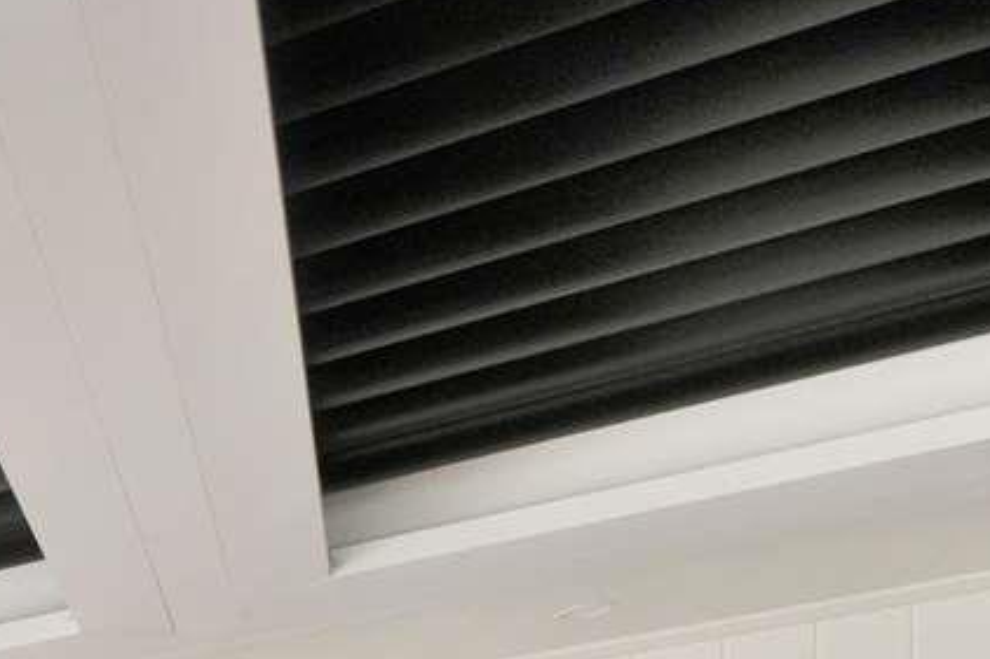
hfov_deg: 16.5
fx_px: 1936
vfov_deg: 15.1
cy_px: 1380
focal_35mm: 70
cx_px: -1229
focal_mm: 14.5
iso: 400
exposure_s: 1/60
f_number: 11
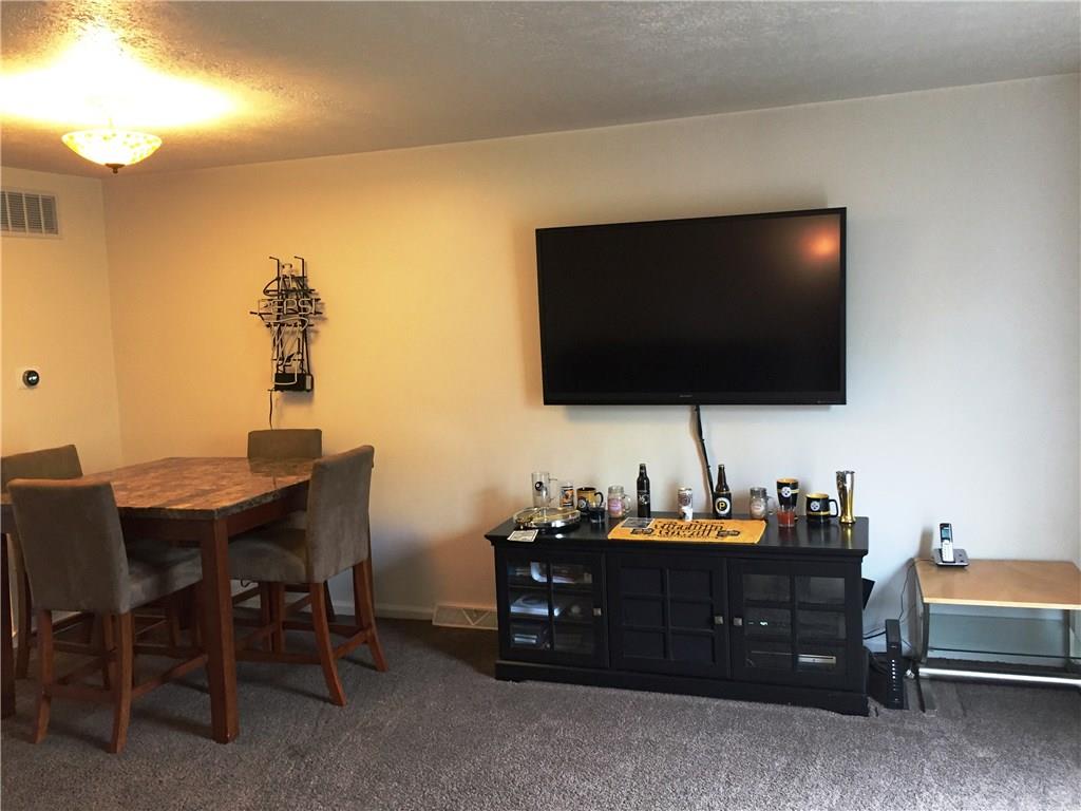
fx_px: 906
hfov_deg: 61.7
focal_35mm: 29
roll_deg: +1.8
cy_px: 406
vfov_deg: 48.2
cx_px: 540
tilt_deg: -5.8
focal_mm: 4.15
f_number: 2.2
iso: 160
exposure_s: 1/30
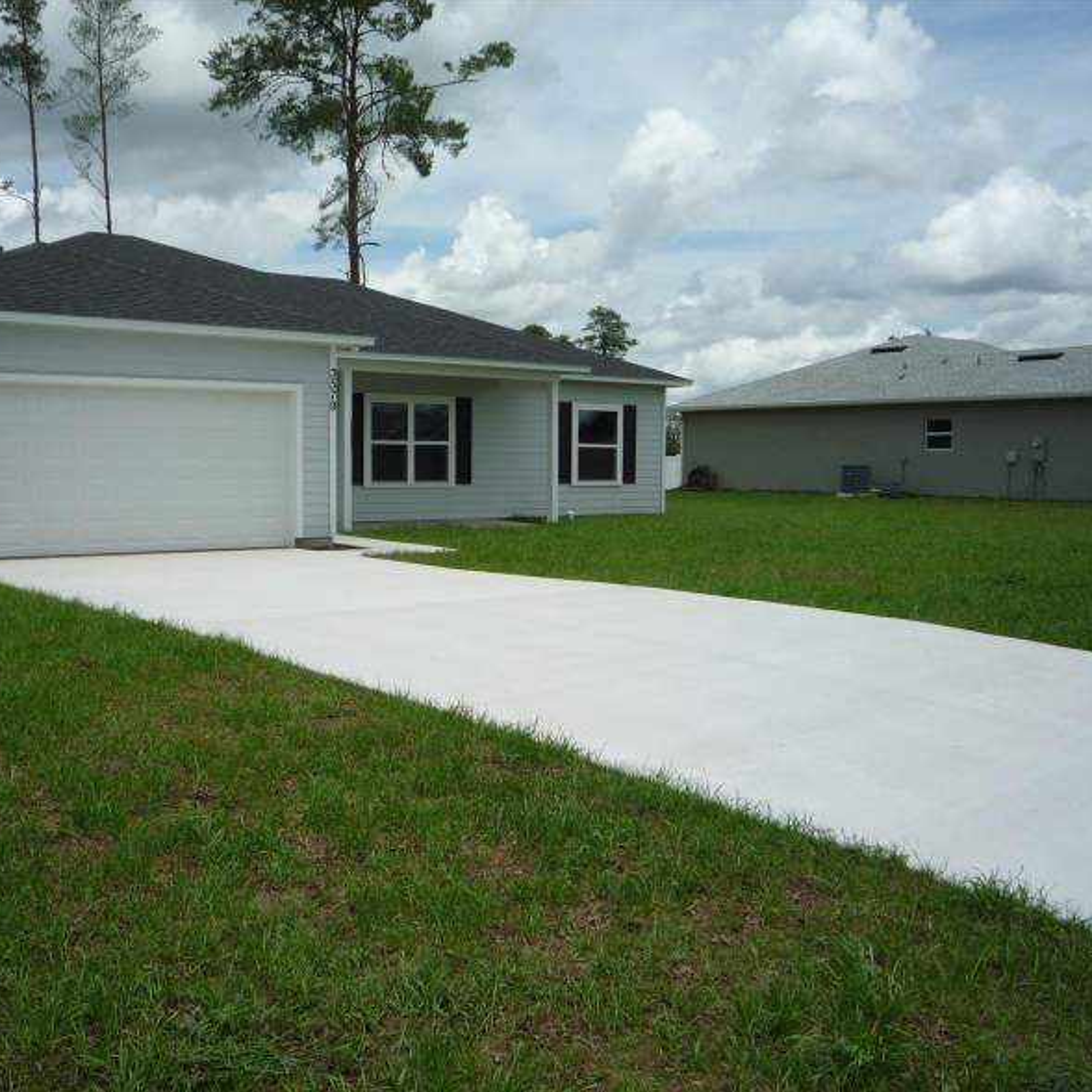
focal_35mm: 36
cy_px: 552
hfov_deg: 45.8
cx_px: 445
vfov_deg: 46.0
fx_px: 1285
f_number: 5.6
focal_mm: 5.2
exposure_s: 1/640
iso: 100
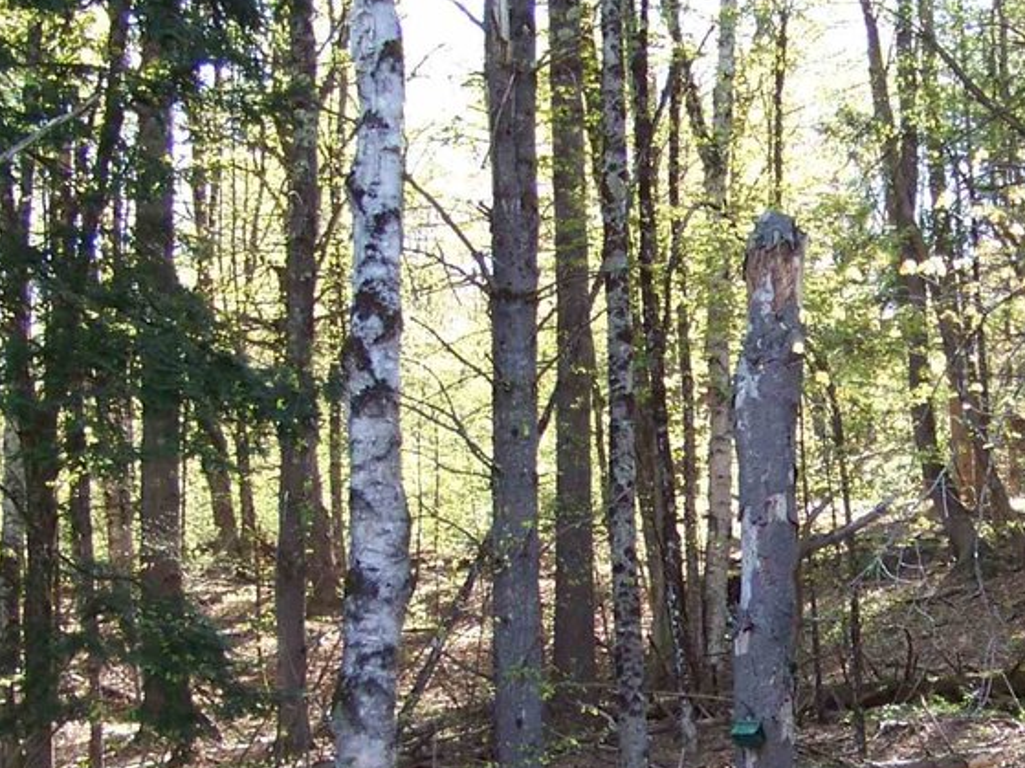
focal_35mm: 103
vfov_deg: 14.3
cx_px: 893
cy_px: 631
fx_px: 3049
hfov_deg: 18.8
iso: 69
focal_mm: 5.85
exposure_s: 1/80
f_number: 2.8
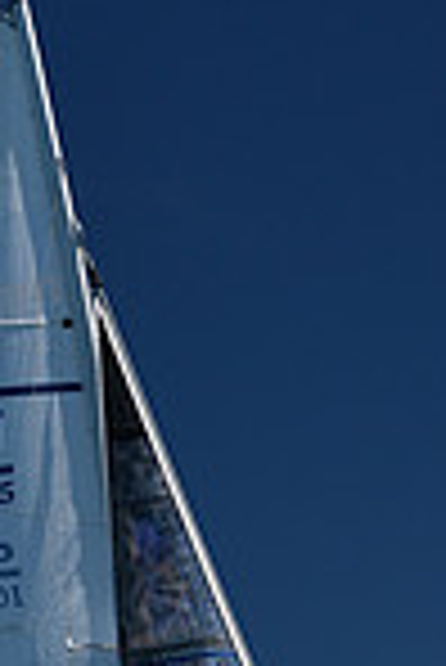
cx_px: 295
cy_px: 940
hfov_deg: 5.0
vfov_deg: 7.4
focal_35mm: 275
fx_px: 5098
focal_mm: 70
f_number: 6.3
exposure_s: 1/800
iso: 250
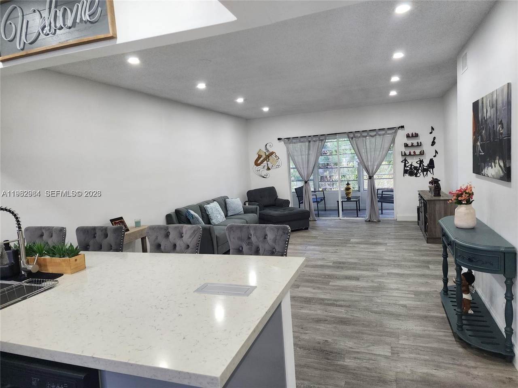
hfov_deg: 73.9
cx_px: 259
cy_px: 194
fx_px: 344
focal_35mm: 23
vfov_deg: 58.9
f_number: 1.8
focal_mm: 6.4
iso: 200
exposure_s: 1/120
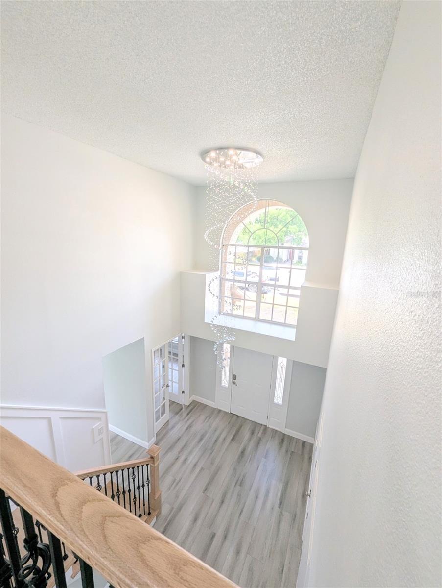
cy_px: 294
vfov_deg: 106.1
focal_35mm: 13
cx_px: 221
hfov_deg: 90.0
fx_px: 221
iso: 47
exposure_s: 1/194
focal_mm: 1.95
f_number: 2.2
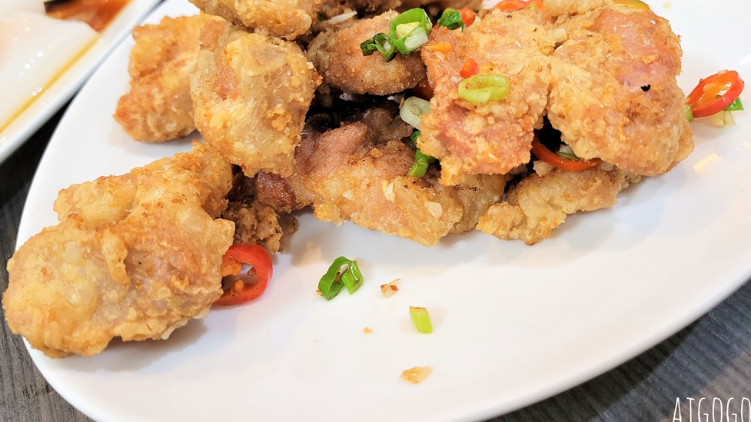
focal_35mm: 29
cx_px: 375
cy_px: 151
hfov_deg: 66.1
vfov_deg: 39.8
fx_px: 577
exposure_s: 1/40
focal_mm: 5.4
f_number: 1.8
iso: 320
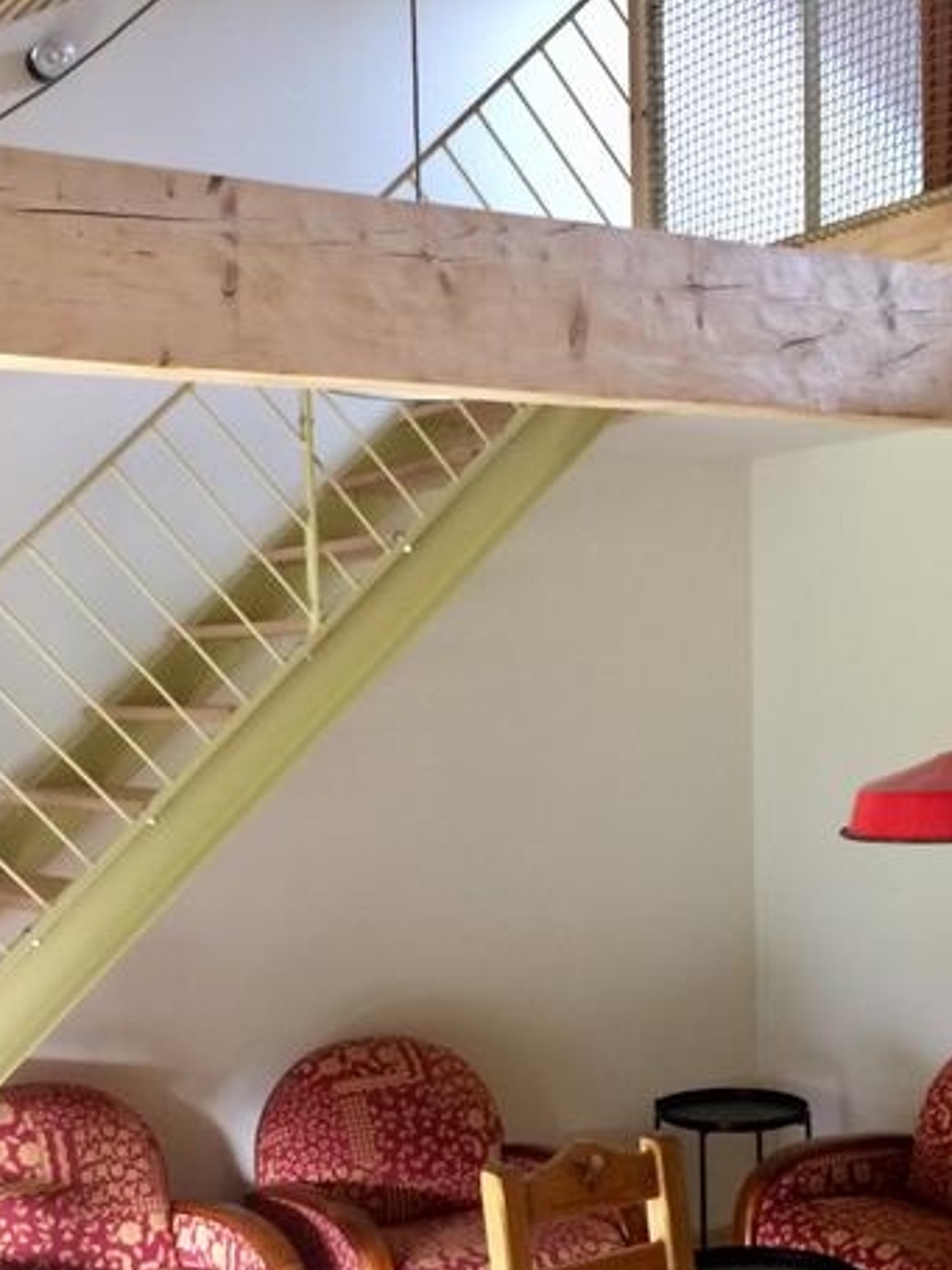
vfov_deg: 37.2
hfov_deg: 28.5
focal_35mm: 51
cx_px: 508
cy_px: 832
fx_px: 1871
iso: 320
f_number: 2.2
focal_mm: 4.15
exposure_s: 1/33
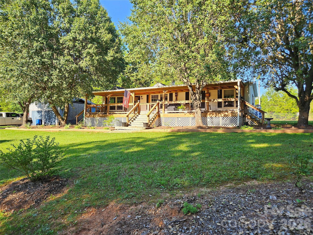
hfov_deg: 73.9
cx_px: 156
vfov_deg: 58.9
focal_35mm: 23
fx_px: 208
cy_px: 118
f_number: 1.8
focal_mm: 5.4
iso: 25
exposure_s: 1/340
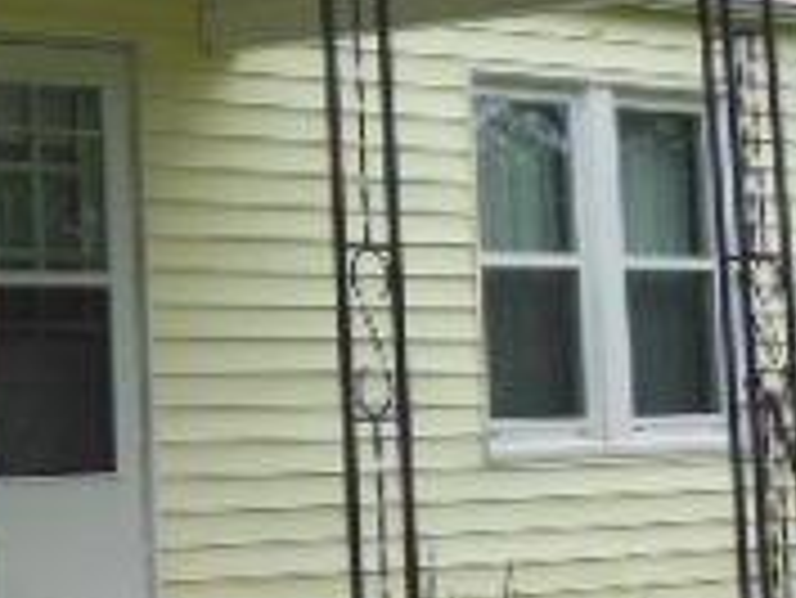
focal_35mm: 123
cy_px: 22
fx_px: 2830
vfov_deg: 12.0
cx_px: -423
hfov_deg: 14.8
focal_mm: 6
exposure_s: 1/80
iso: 125
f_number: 3.9
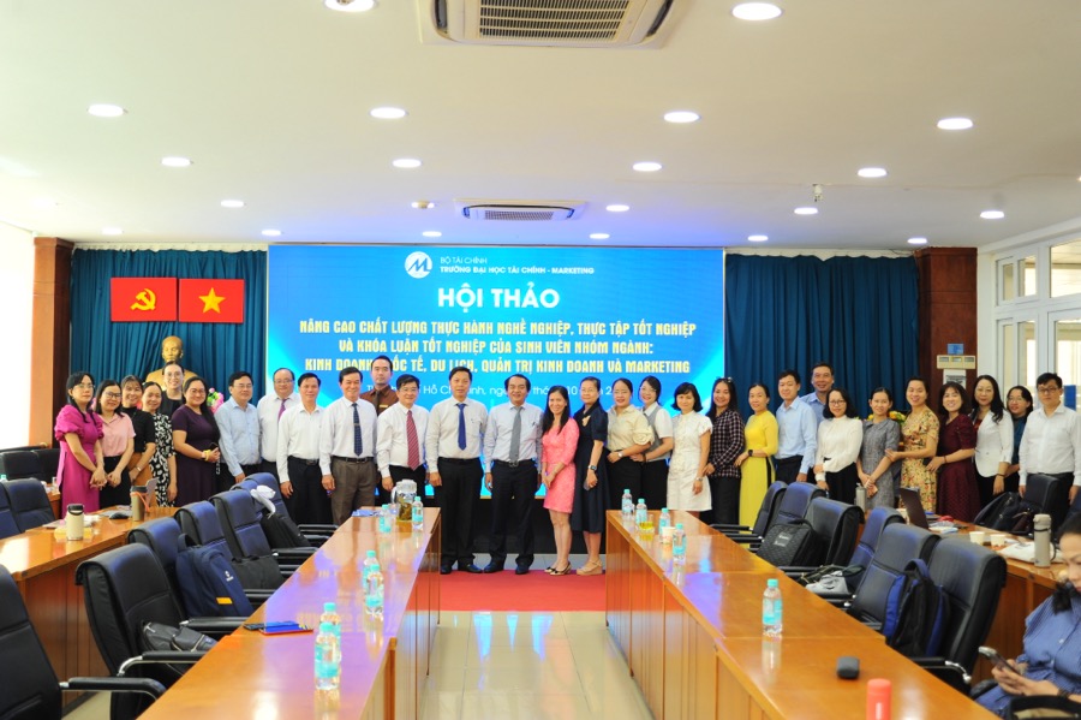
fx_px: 1260
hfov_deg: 46.4
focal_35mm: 42
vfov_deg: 31.9
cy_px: 360
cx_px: 540
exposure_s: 1/60
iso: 800
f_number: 4.5
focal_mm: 42
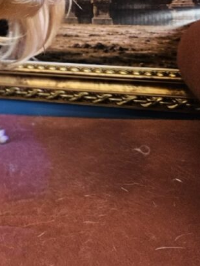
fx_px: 439
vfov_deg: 30.4
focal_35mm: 57
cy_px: -22
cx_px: -46
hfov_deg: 23.3
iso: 400
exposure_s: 1/138
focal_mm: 5.4
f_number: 1.8
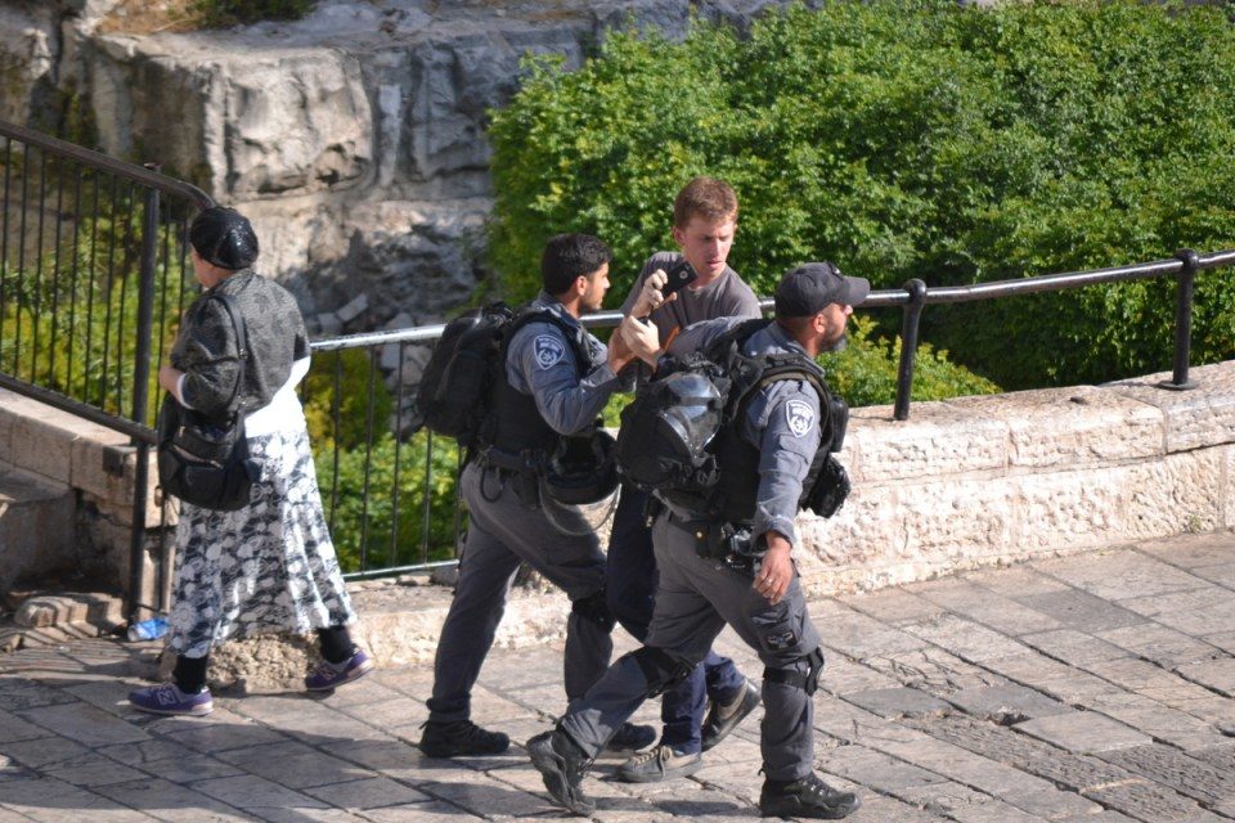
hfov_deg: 6.9
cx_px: 618
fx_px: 10291
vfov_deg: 4.6
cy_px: 412
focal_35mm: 300
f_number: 5.6
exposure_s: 1/1600
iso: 800
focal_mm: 200
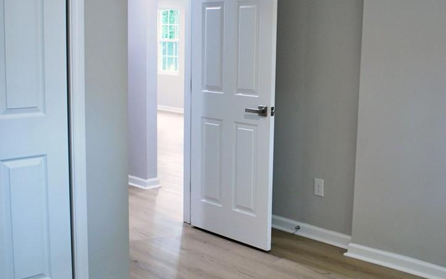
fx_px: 474
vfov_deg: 32.8
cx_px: 247
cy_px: 127
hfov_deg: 50.3
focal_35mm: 39
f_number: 3.5
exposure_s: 1/30
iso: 220
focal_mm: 18
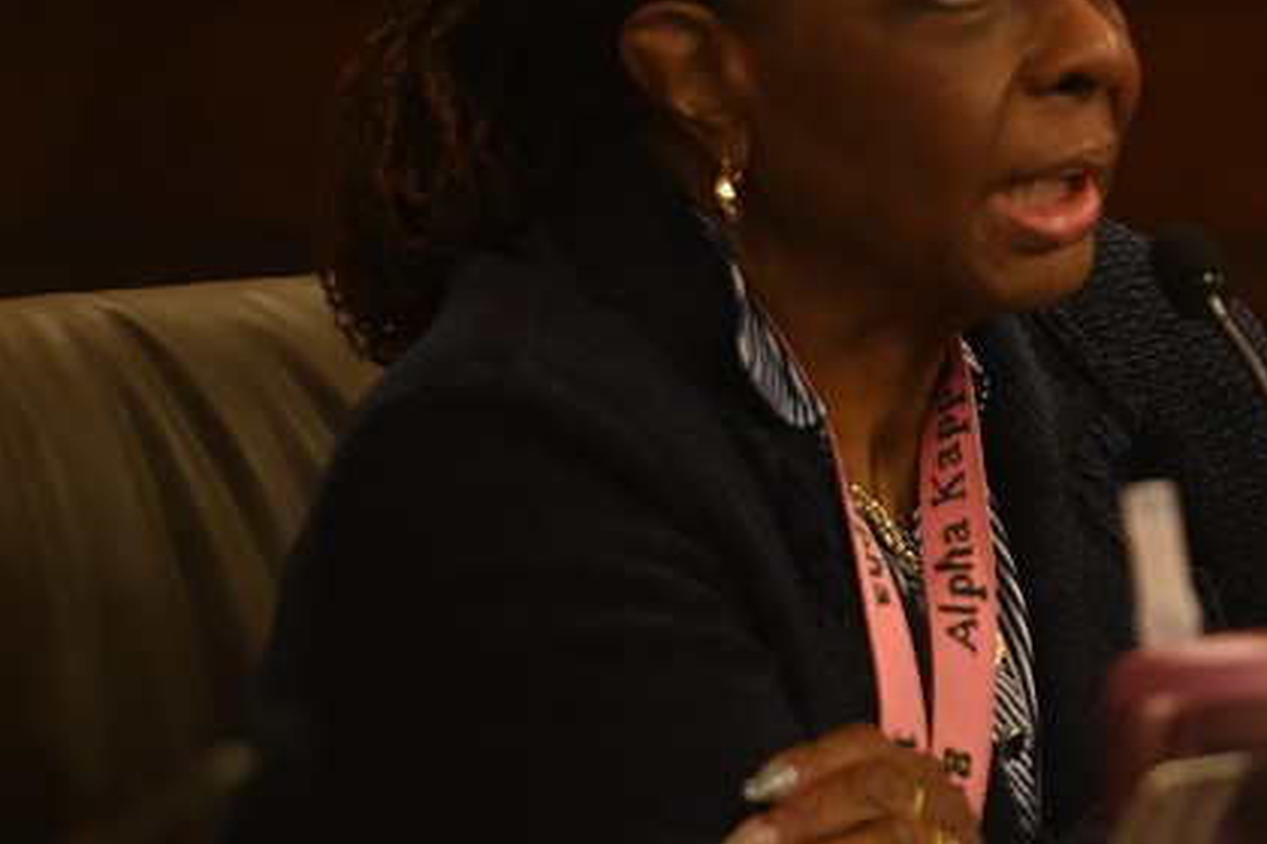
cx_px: 1083
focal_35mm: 572
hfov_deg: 3.6
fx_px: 20130
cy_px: 96
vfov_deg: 2.4
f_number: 2.8
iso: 3200
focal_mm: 200
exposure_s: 1/200
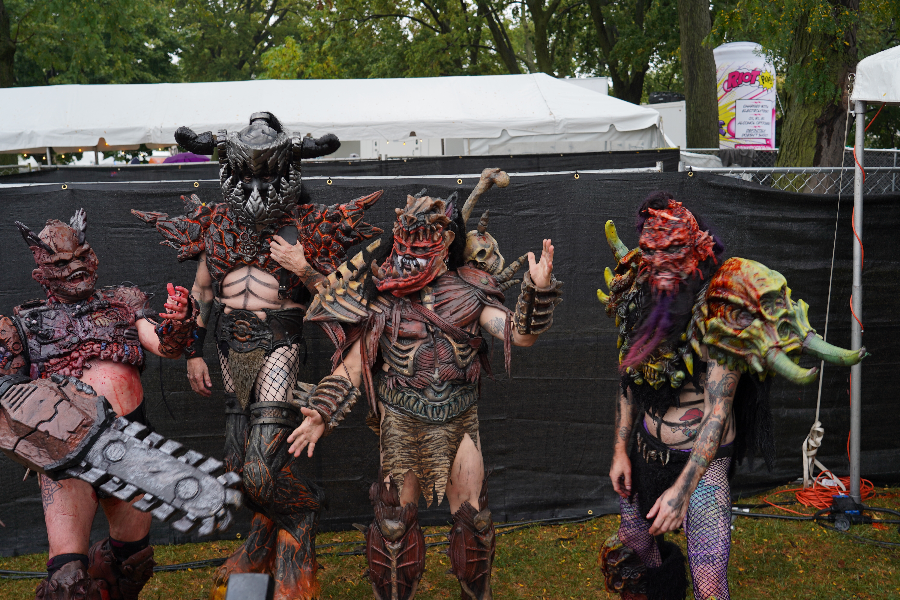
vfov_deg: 34.2
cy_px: 300
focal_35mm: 39
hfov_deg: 49.6
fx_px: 975
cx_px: 450
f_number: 5
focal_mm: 39
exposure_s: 1/60
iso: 100
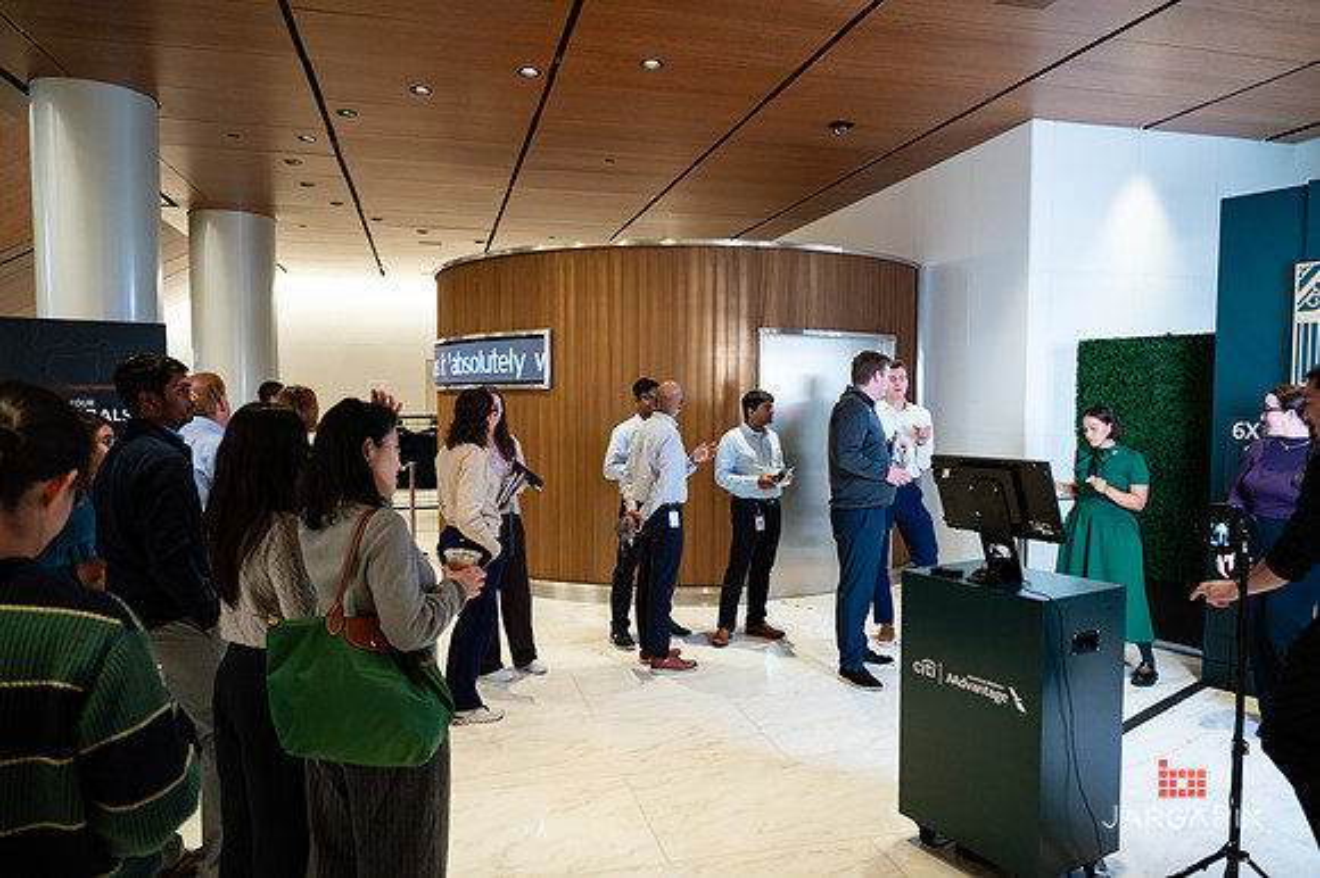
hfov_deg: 73.2
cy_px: 439
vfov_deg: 52.6
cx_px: 660
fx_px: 888
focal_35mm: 24
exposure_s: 1/200
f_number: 3.2
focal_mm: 24
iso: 800
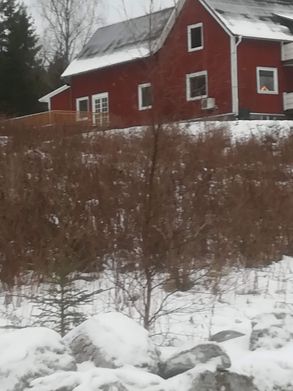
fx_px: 1163
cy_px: 147
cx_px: 192
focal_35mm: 103
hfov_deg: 14.3
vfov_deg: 19.0
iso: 50
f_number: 2.2
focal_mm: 3.83
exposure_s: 1/50
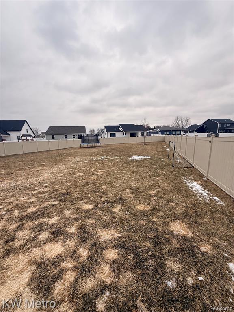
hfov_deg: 85.7
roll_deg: +1.7
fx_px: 126
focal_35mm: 14
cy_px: 156
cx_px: 117
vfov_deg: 102.1
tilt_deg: -7.8
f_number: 2.2
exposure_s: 1/468
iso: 50
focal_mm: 2.22
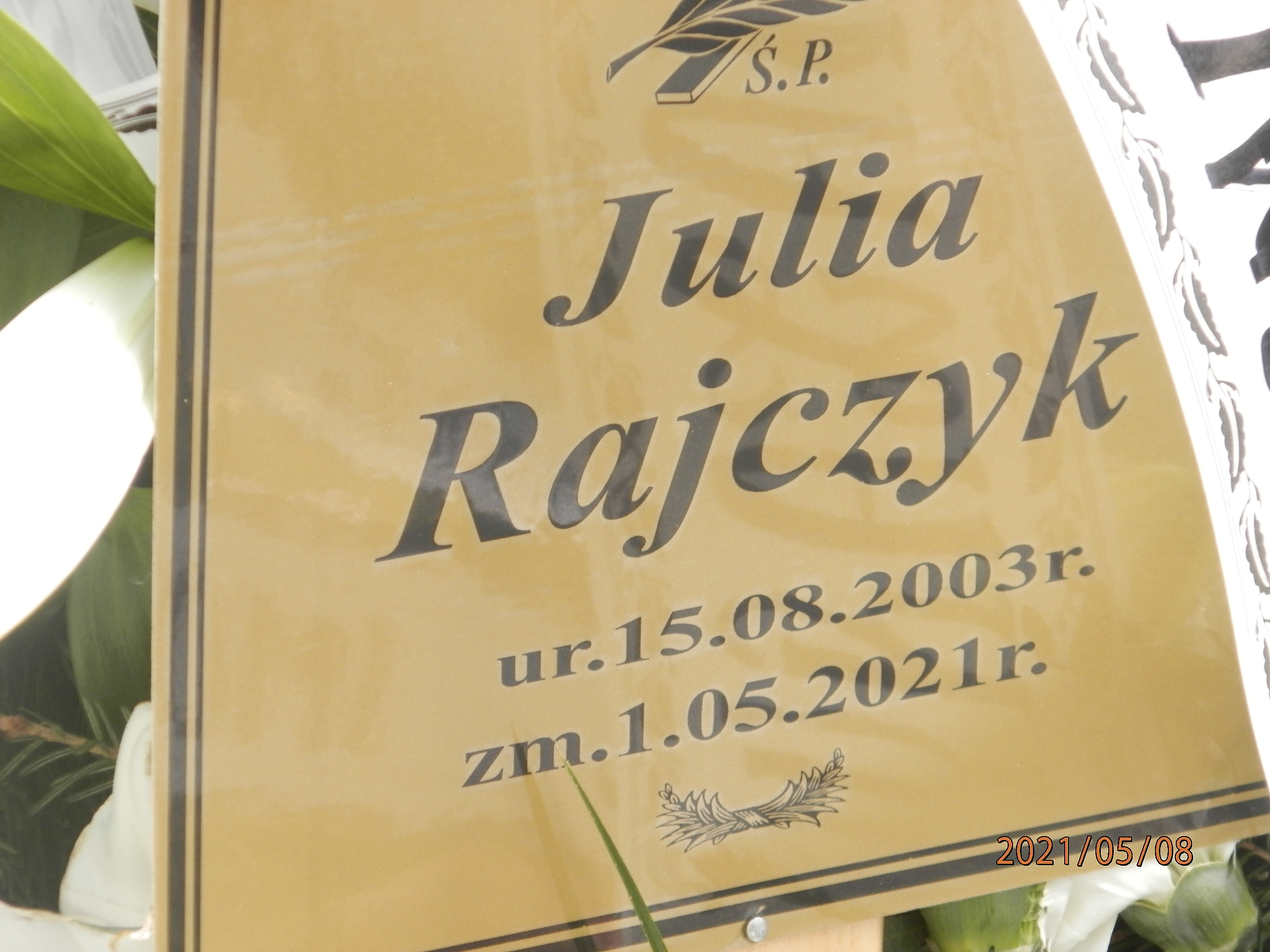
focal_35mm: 397
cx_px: 635
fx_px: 14565
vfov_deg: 3.7
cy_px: 476
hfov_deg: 5.0
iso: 200
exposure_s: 1/80
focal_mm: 70.9
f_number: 5.7
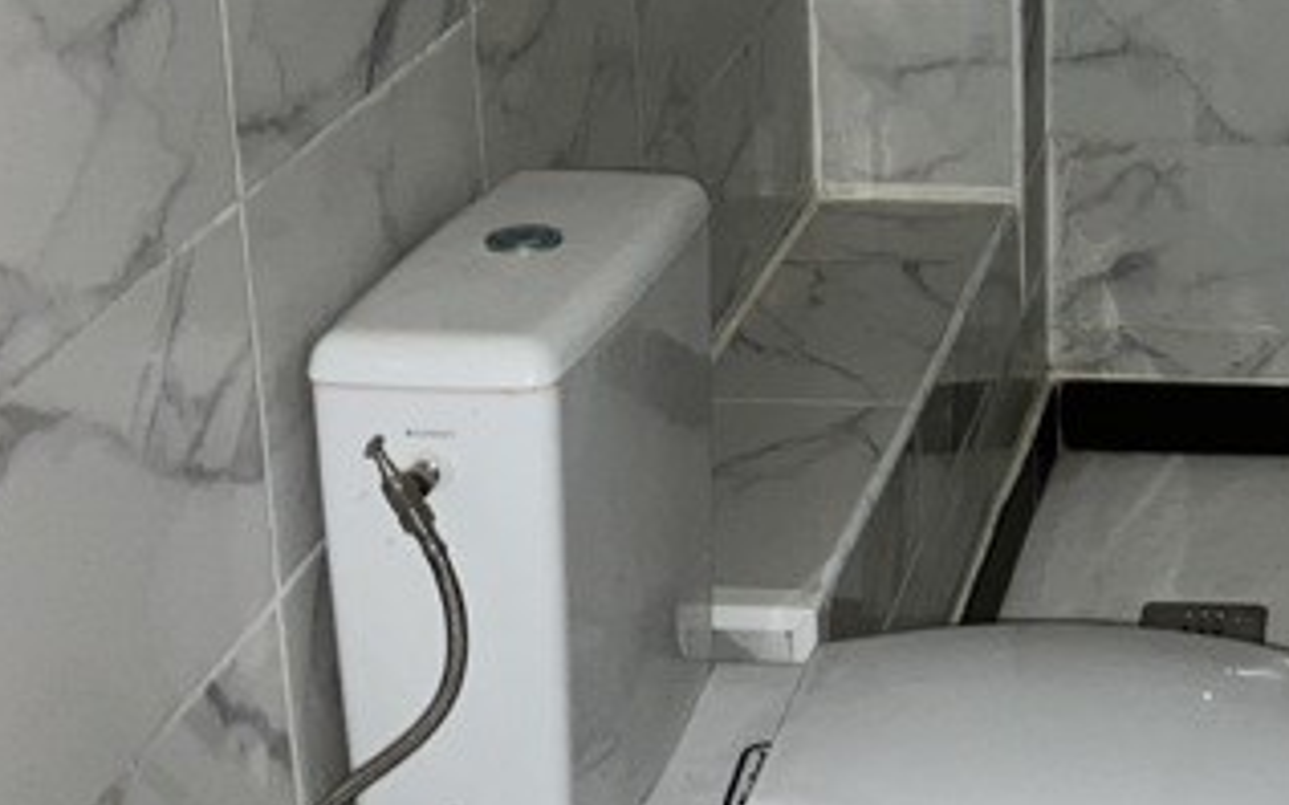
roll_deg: -1.6
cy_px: 94
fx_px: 2634
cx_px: 1346
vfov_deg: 17.1
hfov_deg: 25.8
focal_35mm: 75
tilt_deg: -16.0
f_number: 1.8
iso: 50
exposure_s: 1/4
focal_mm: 3.99
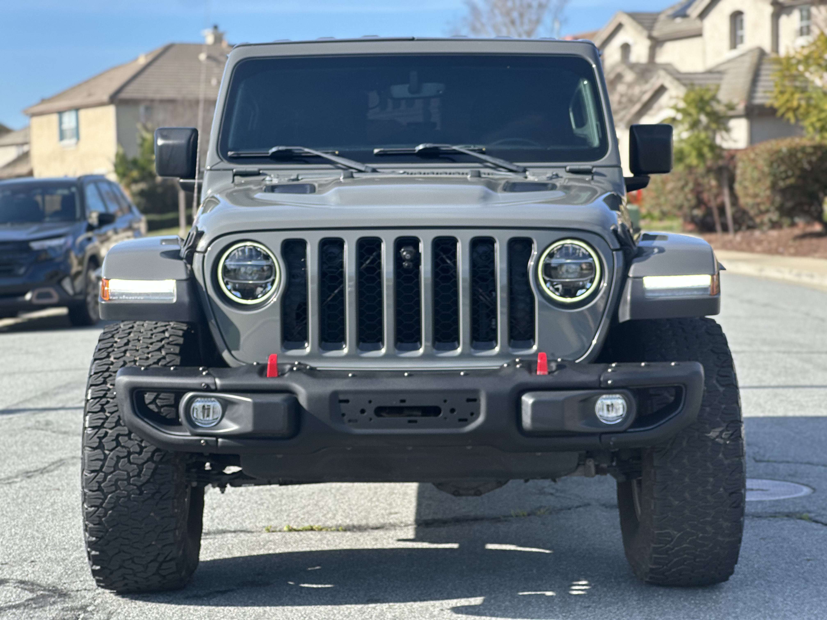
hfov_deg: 25.3
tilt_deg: -1.4
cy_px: 310
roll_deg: -0.1
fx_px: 1840
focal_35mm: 77
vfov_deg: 19.1
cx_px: 414
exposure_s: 1/184
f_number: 2.8
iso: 25
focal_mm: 9
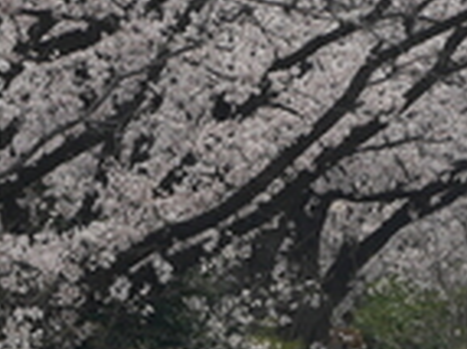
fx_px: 11323
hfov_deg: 2.4
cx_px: -278
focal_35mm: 840
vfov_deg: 1.8
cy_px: 191
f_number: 7.1
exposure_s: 1/500
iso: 200
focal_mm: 100
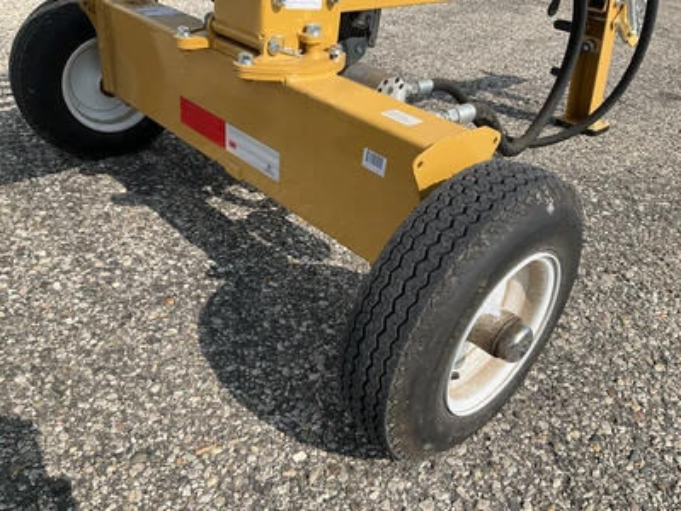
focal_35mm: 29
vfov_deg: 48.2
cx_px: 340
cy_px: 256
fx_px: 571
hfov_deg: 61.7
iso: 25
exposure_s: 1/1534
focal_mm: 3
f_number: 1.8
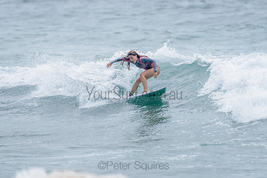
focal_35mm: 613
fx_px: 4548
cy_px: 87
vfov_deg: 2.2
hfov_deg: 3.4
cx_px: 133
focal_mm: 500
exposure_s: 1/2000
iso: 220
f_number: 5.6
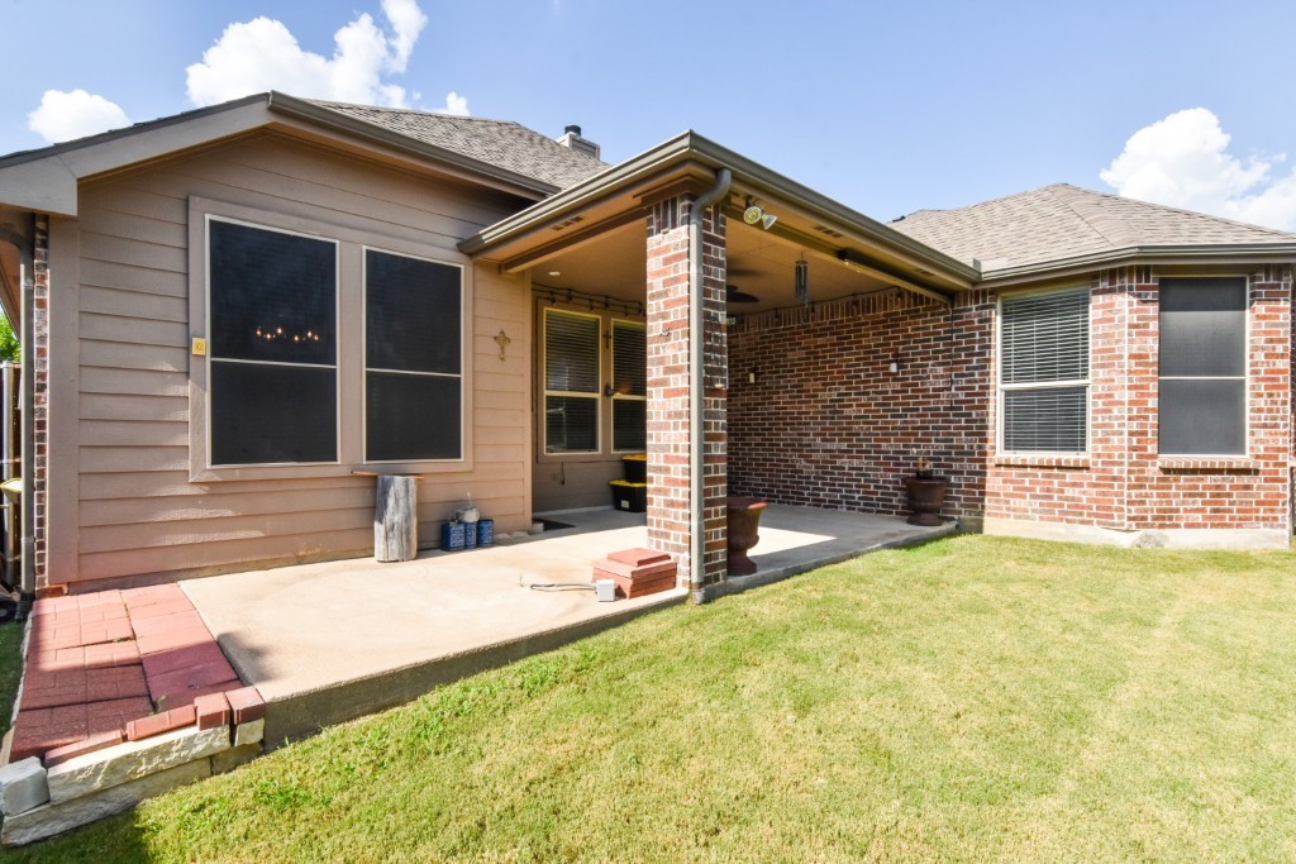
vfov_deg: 72.1
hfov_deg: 95.0
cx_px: 648
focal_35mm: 16
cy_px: 432
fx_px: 594
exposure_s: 1/250
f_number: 16
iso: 400
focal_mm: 11
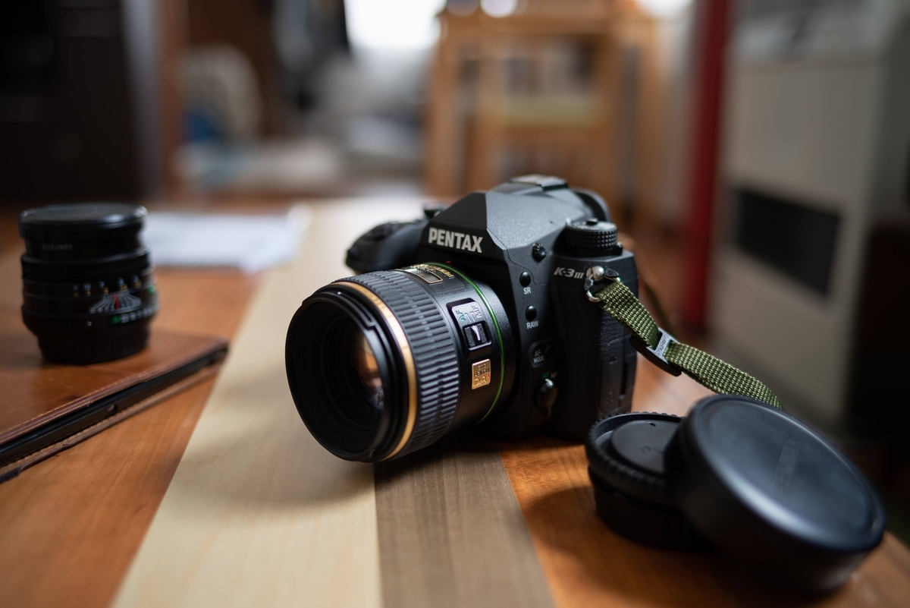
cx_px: 455
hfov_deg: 60.3
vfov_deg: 42.4
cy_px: 304
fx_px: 784
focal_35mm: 31
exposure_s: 1/50
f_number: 2.5
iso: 400
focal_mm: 31
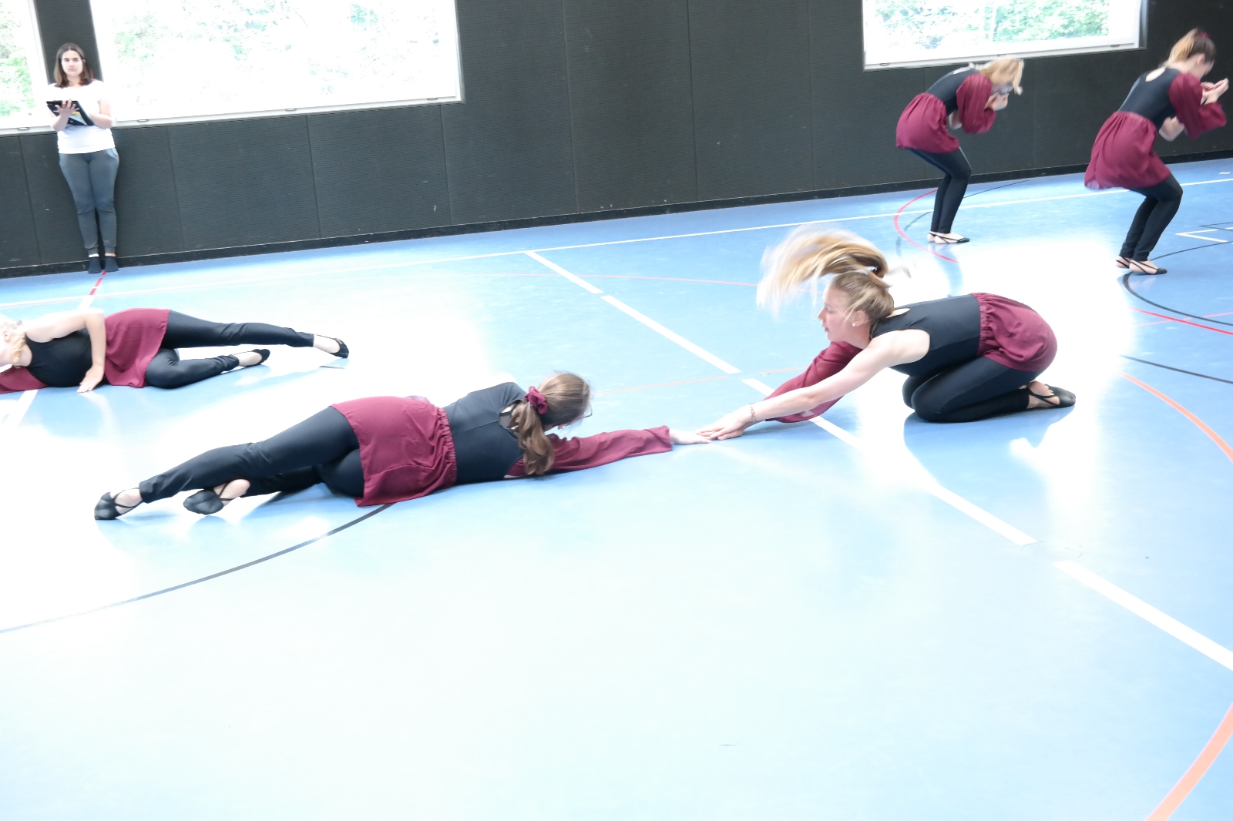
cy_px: 410
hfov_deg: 44.5
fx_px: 1507
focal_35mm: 44
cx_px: 616
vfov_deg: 30.5
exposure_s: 1/50
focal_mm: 29
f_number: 6.3
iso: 1600
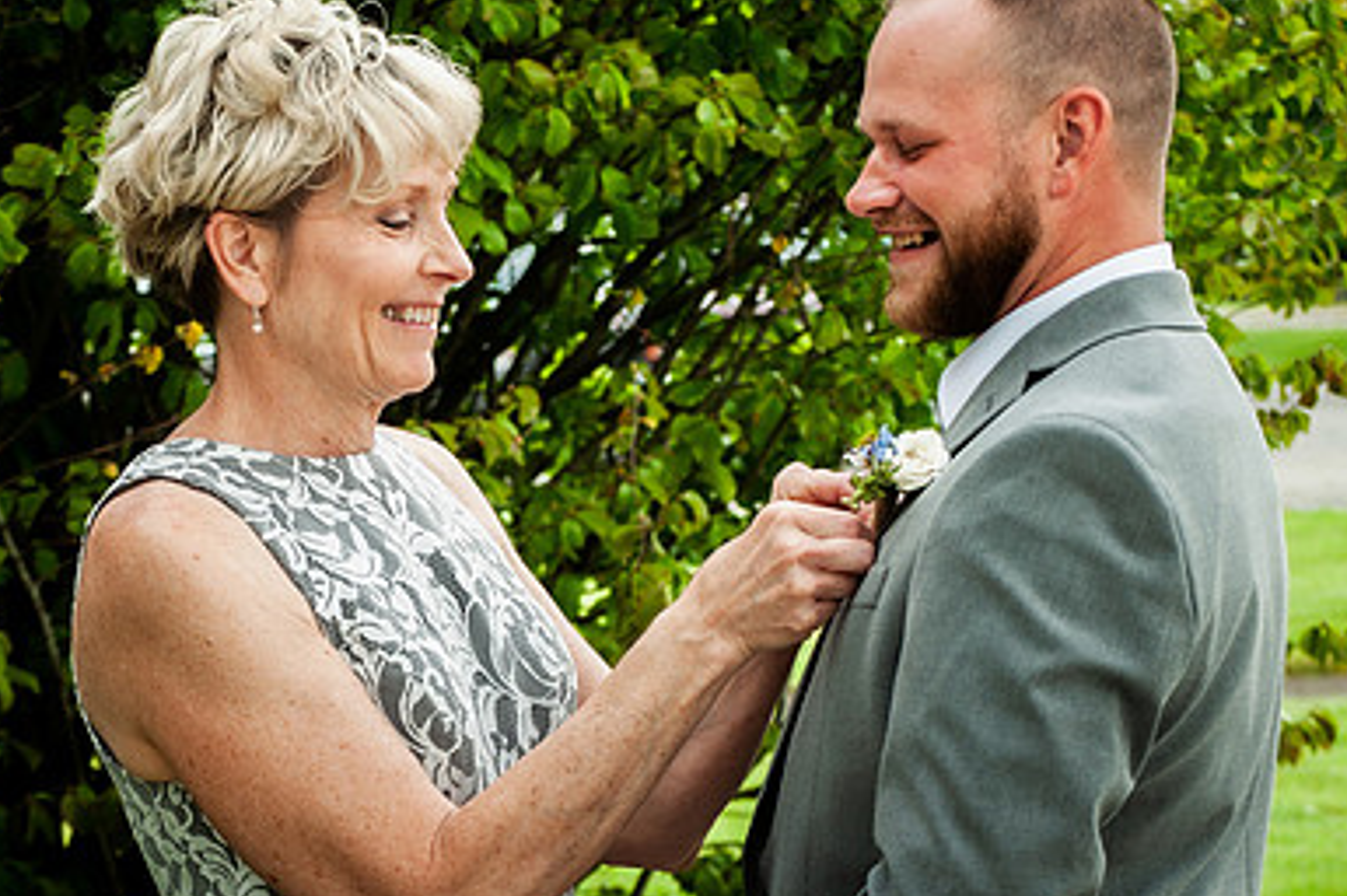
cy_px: 331
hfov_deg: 13.8
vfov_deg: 9.2
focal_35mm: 149
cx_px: 514
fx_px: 5570
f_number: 6.3
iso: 200
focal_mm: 66
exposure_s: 1/160
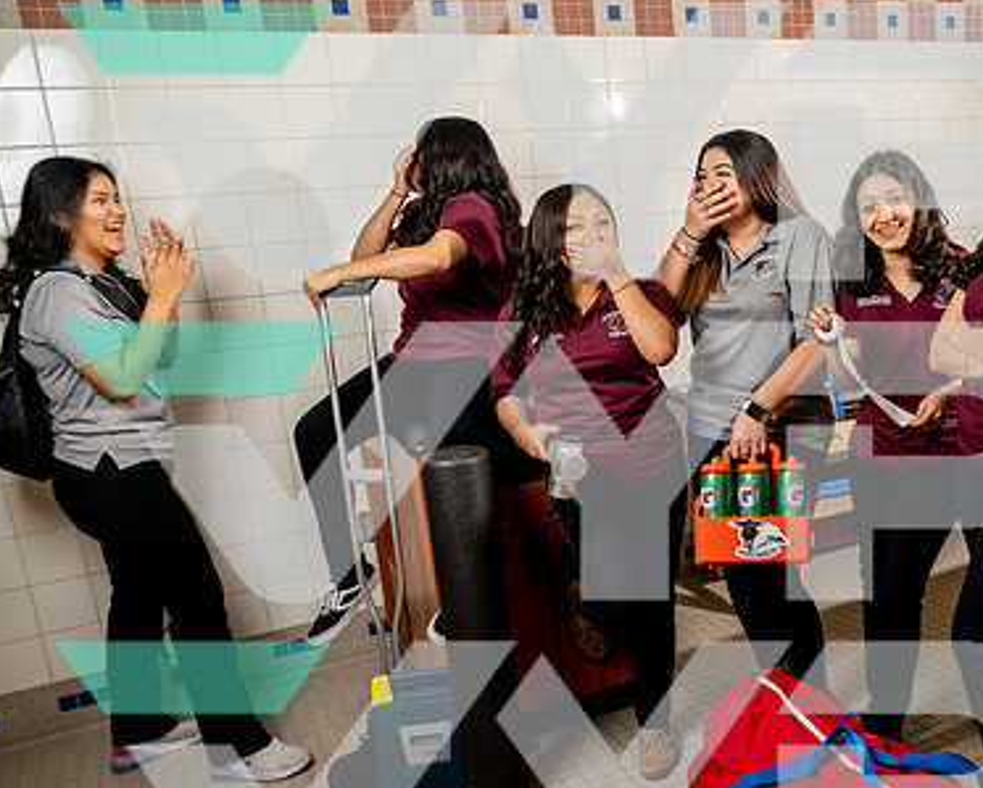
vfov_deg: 42.1
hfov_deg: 49.5
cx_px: 735
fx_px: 1019
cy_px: 463
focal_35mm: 35
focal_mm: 24
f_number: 6.3
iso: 250
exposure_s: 1/250
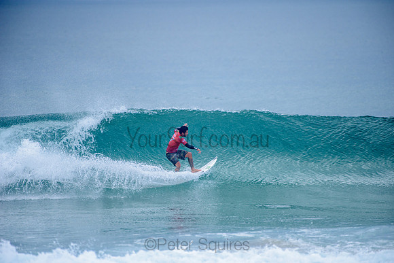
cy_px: 132
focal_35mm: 500
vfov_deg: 2.8
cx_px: 197
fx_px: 5473
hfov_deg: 4.1
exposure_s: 1/2000
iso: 400
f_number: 5.6
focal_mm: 500
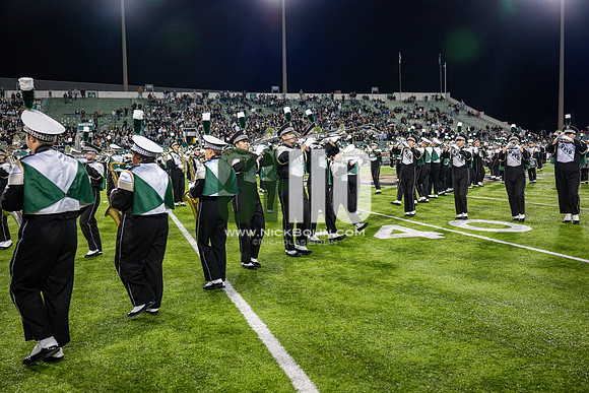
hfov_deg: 57.2
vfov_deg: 40.0
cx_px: 294
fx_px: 540
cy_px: 196
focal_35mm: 33
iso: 1250
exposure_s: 1/500
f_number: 3.2
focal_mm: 33
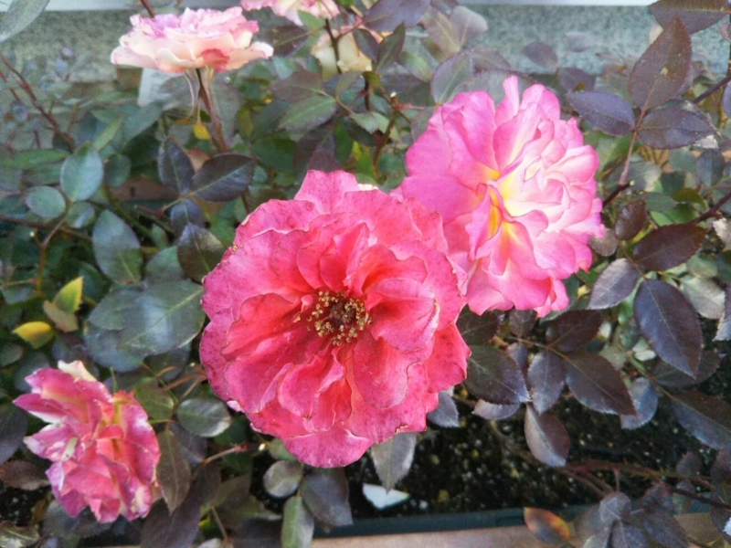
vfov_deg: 46.8
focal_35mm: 30
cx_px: 366
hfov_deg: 60.0
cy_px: 274
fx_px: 634
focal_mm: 4
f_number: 2.2
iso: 160
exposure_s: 1/120
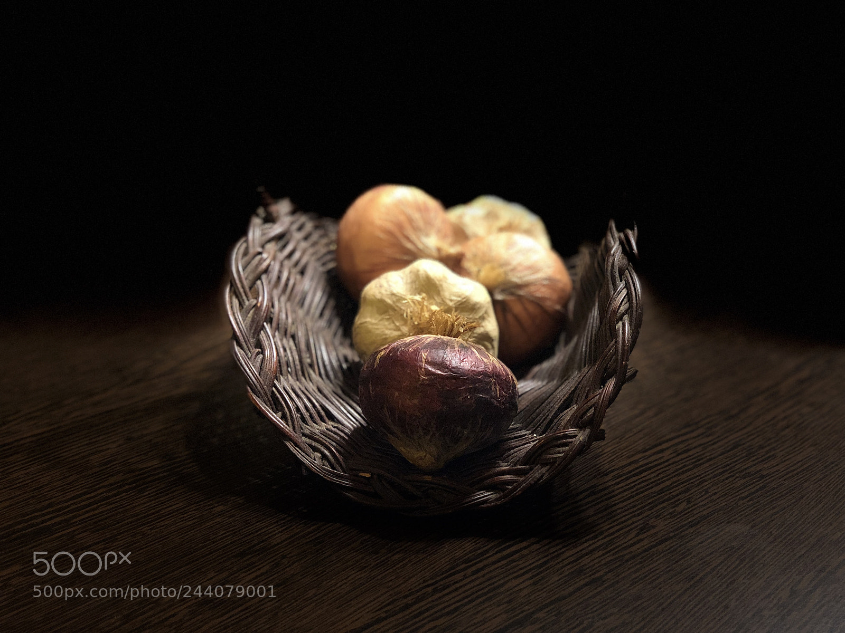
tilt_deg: -22.3
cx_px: 422
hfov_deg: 36.8
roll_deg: -0.8
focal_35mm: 52
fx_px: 1269
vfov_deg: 28.0
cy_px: 316
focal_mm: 6
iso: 160
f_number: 2.4
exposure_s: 1/13
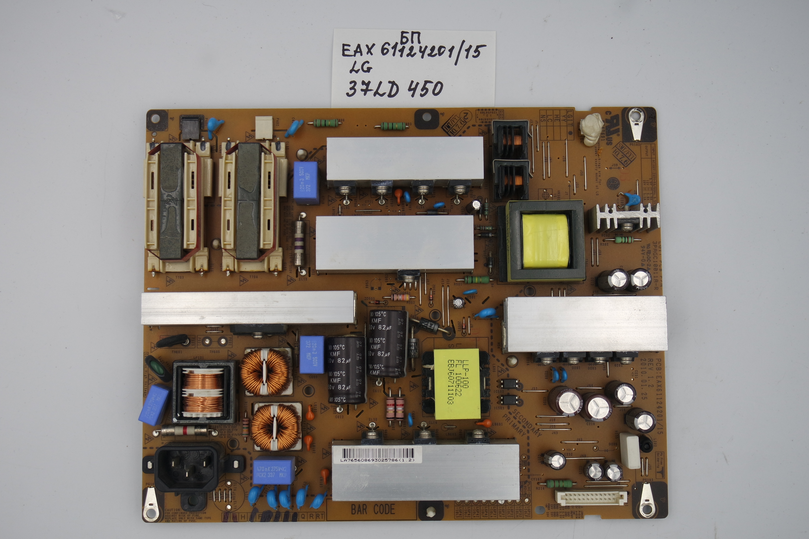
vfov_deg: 29.9
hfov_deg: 43.6
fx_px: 1011
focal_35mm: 45
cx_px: 404
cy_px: 270
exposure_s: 1/125
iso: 160
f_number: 5
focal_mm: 17
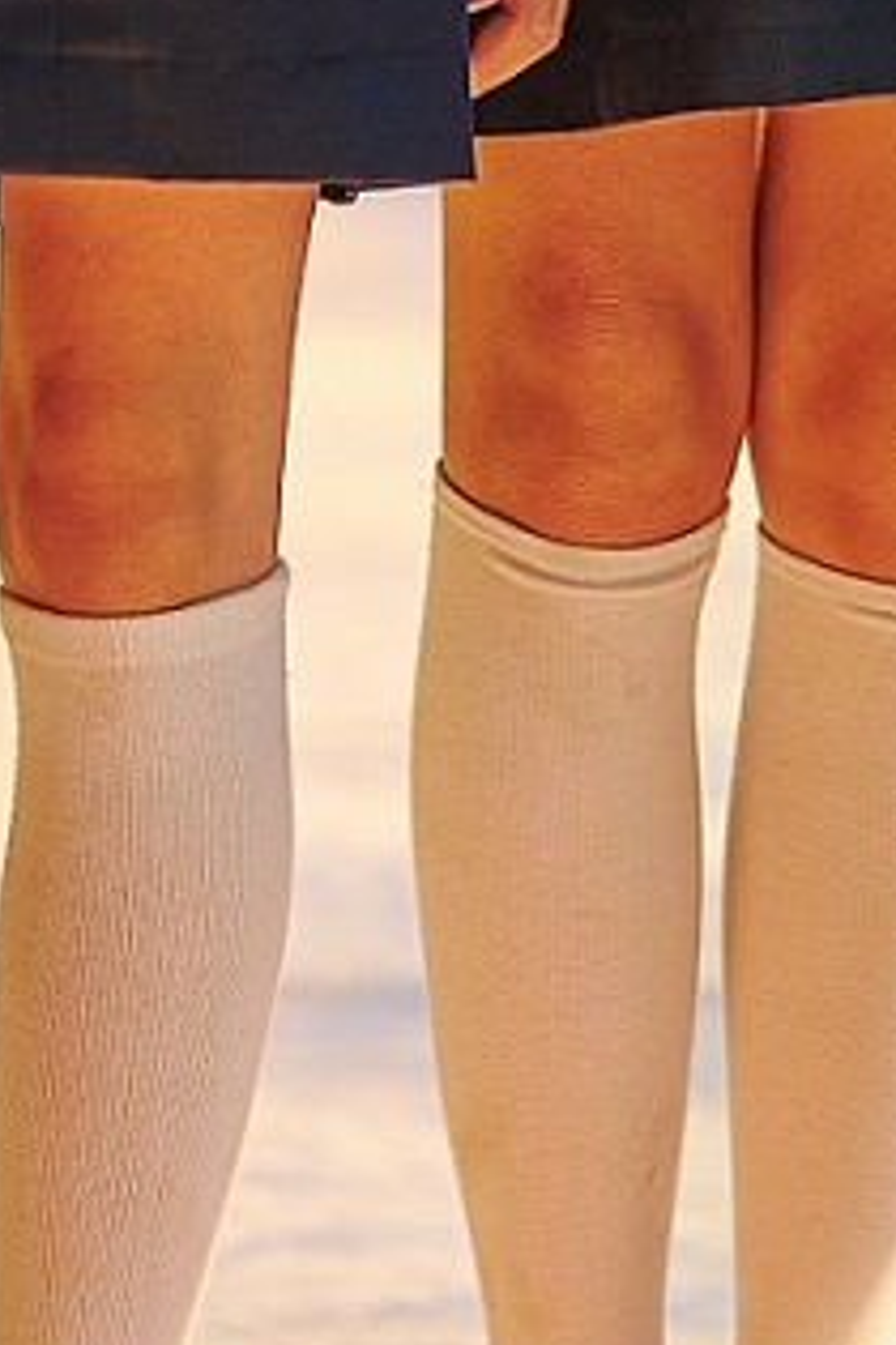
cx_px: 721
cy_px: -1465
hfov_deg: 2.0
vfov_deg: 3.0
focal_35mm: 672
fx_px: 25086
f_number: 1.8
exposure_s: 1/250
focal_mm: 105
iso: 200
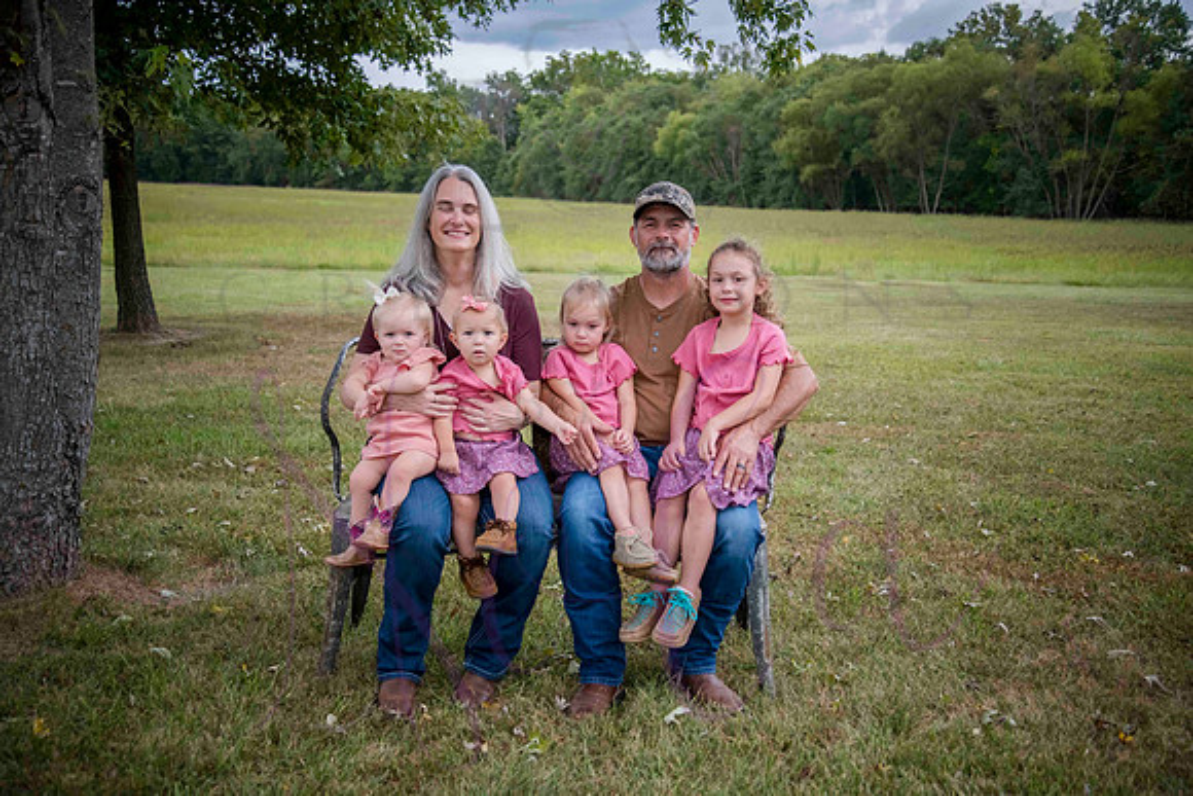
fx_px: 1260
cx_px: 596
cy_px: 398
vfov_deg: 35.1
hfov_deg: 50.7
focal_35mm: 38
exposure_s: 1/640
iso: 400
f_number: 4.2
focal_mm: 38
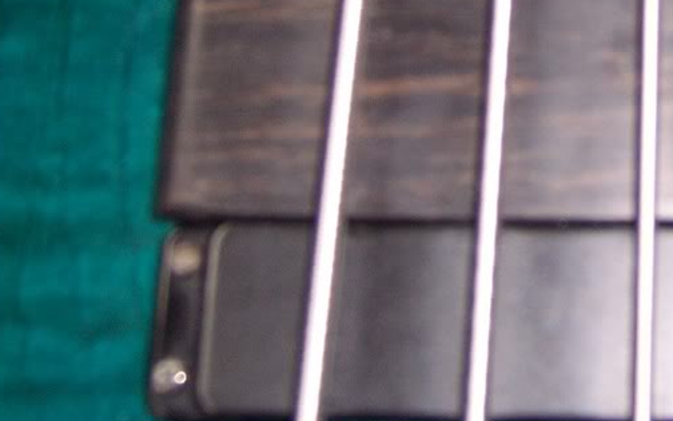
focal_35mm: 80
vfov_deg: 16.0
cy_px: 9
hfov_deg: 25.0
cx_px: 624
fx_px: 1467
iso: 140
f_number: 2.8
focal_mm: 5.5
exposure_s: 1/60
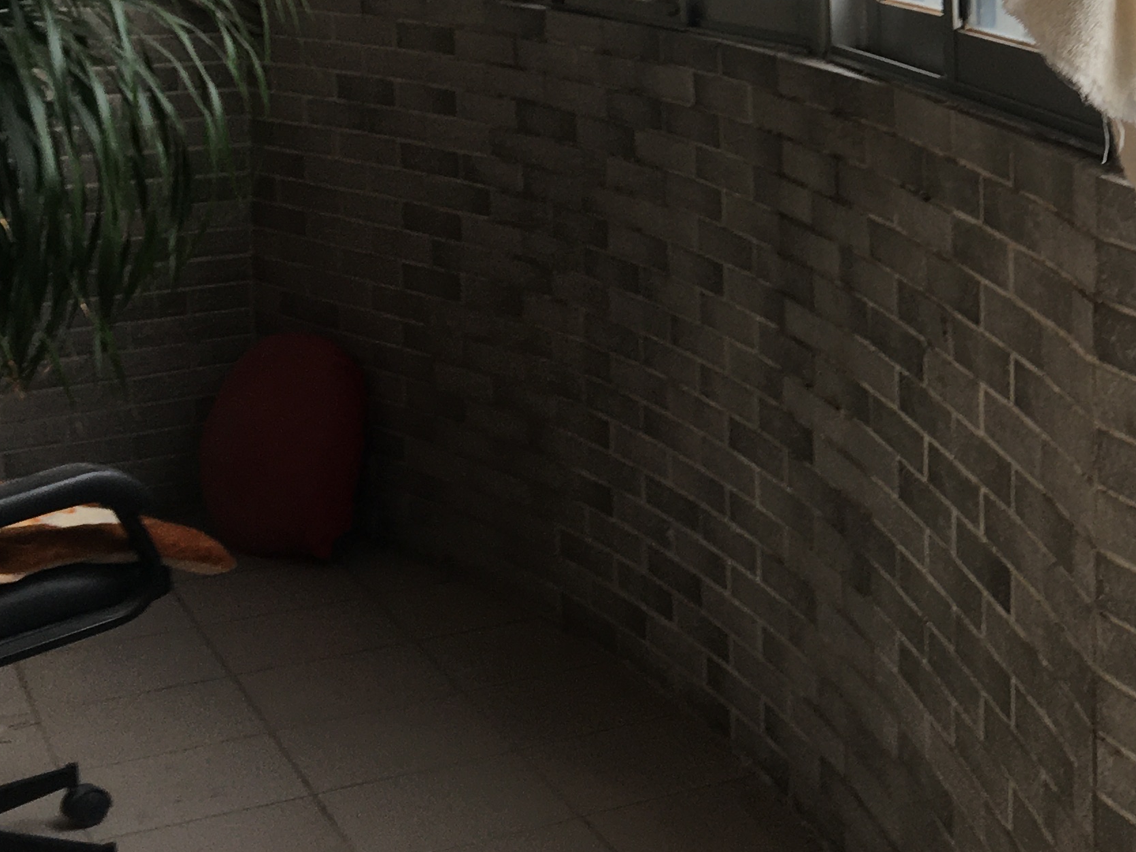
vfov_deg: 20.7
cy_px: 141
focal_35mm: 70
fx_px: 2298
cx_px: 1187
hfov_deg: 26.1
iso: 25
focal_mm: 4.15
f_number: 2.2
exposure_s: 1/50
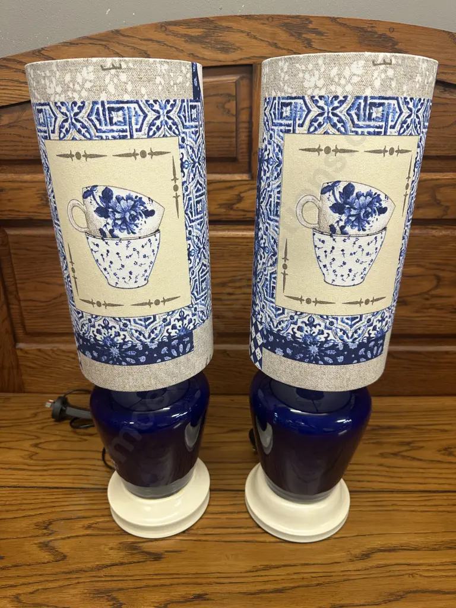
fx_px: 422
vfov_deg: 71.6
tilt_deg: -22.9
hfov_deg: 56.8
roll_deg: +0.0
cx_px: 228
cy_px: 304
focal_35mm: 24
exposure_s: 1/50
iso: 125
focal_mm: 6.86
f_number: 1.78
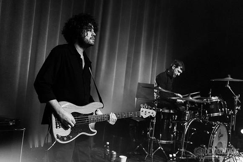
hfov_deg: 47.3
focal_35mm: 41
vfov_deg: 32.6
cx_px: 126
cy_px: 80
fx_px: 277
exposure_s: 1/100
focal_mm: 38
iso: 2500
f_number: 3.2
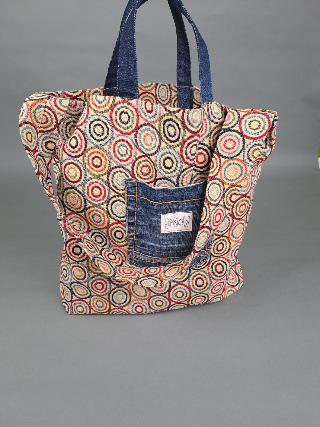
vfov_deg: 69.4
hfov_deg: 54.9
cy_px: 214
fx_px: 308
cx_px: 160
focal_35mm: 25
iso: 80
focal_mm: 4.65
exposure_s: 1/50
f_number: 1.8
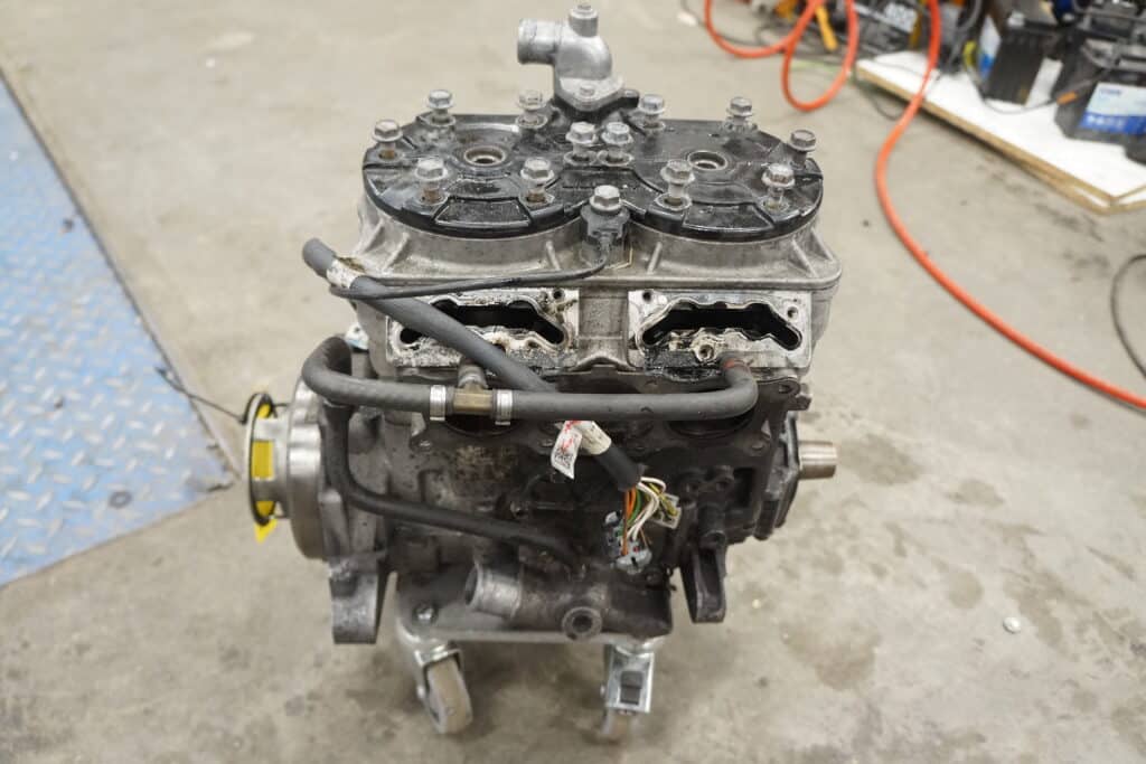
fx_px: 860
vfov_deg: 47.9
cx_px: 573
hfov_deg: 67.4
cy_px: 382
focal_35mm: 27
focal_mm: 18
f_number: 3.5
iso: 1000
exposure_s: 1/60
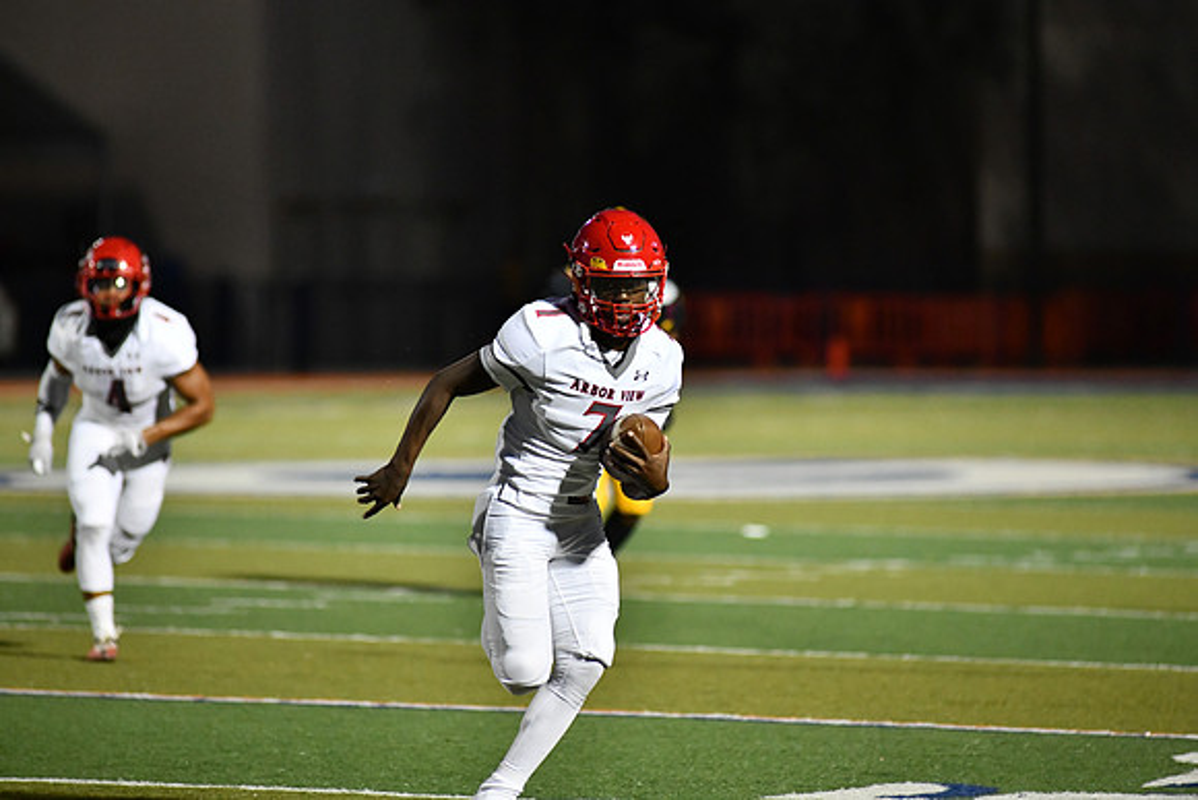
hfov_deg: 6.9
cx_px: 599
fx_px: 9985
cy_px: 400
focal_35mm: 300
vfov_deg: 4.6
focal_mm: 300
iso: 5600
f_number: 4
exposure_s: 1/1250
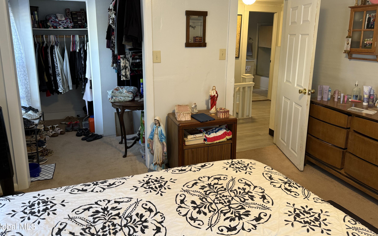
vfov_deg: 47.4
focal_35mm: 26
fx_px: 268
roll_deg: -0.2
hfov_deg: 70.4
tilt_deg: -11.7
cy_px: 95
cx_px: 186
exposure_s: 1/60
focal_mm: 6.76
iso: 200
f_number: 1.78
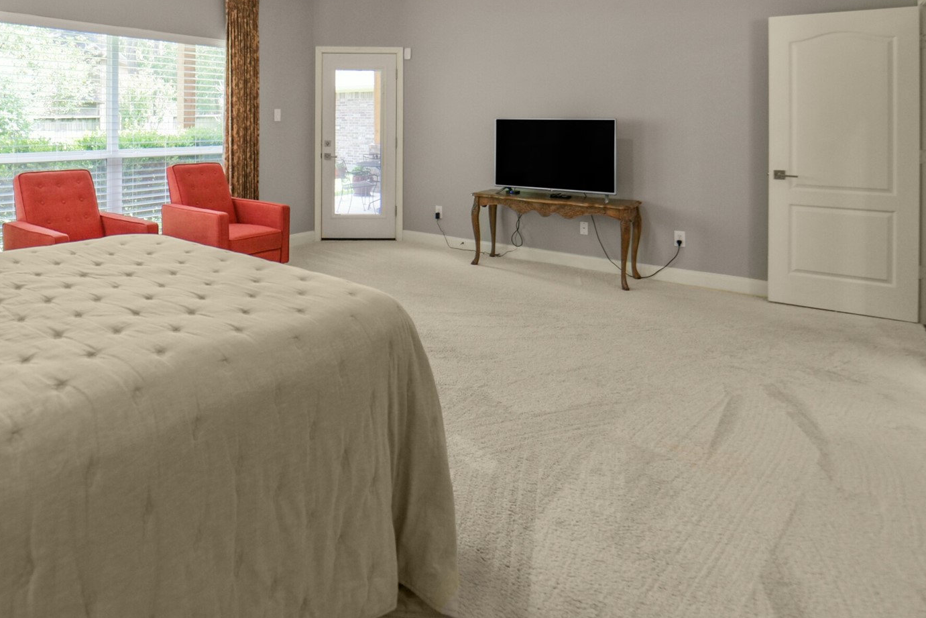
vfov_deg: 54.2
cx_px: 354
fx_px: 566
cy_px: 144
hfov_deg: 77.3
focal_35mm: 22
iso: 500
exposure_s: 1/60
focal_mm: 14
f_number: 5
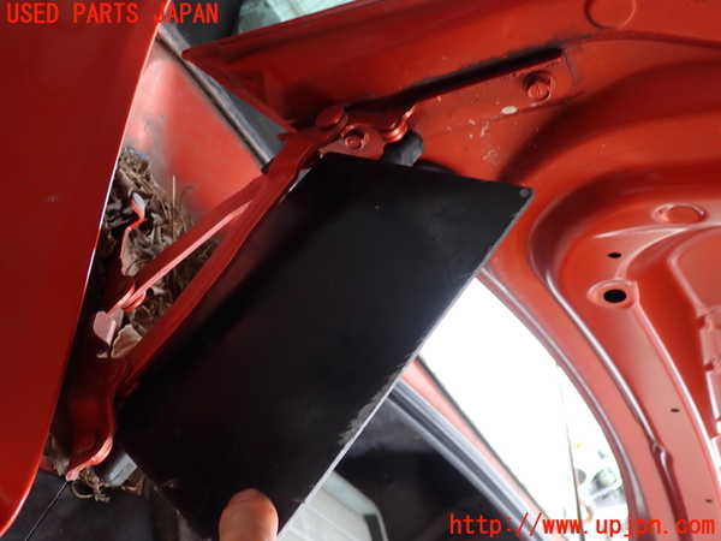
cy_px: 270
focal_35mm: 30
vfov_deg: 46.8
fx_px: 625
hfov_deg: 60.0
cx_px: 360
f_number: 2.3
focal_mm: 5.4
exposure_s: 1/60
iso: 125
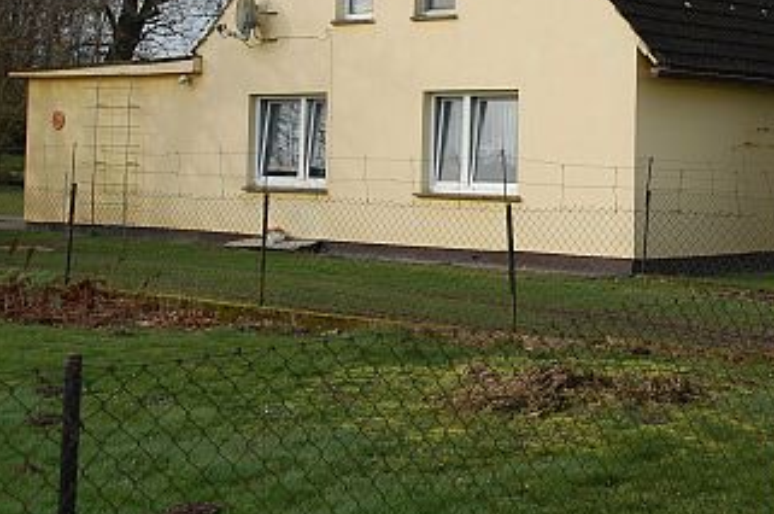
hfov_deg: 27.6
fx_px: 1567
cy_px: 57
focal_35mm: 73
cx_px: 516
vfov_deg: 18.3
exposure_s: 1/250
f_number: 8
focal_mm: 26
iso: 200
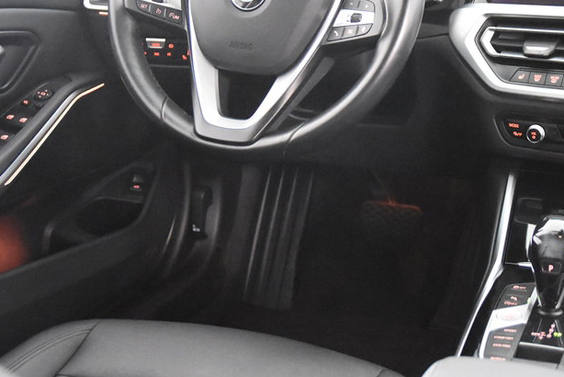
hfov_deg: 30.8
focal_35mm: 65
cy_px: 107
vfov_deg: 20.8
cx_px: 350
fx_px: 1019
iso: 11400
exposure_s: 1/40
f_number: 3.2
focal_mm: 26
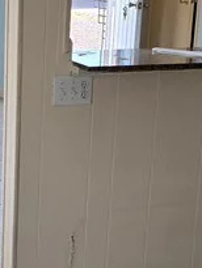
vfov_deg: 17.1
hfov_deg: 12.8
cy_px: 153
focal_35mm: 115
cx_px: 37
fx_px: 894
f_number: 1.7
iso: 80
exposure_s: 1/180
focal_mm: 6.3
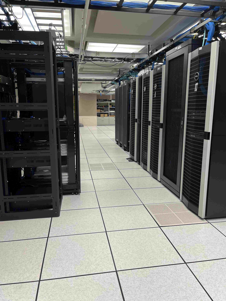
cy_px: 150
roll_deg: -1.5
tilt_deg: -9.3
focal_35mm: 26
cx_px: 113
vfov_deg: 67.3
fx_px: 226
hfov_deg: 53.1
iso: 125
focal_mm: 5.1
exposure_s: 1/120
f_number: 1.6
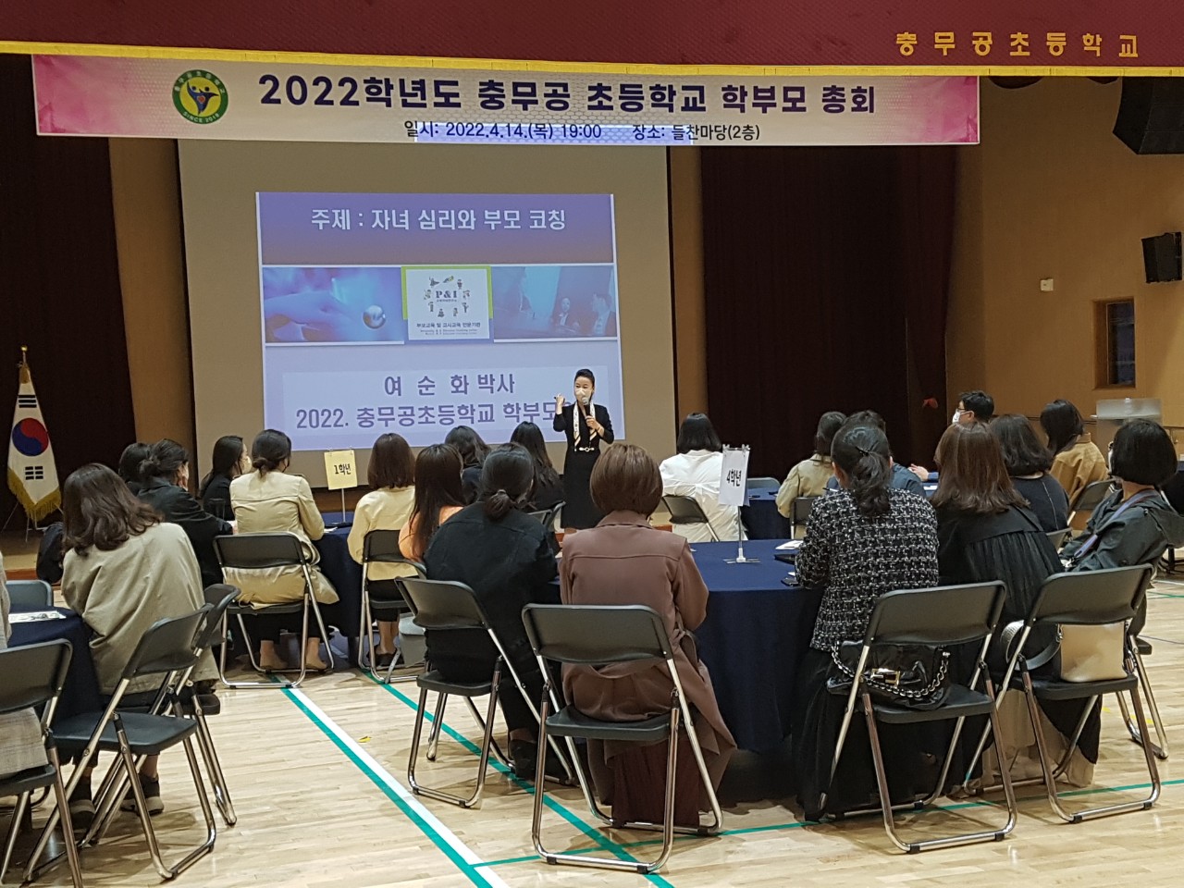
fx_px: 889
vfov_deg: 53.1
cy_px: 444
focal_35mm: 26
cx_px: 592
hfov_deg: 67.3
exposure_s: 1/60.2
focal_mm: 4.2
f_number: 1.7
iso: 125
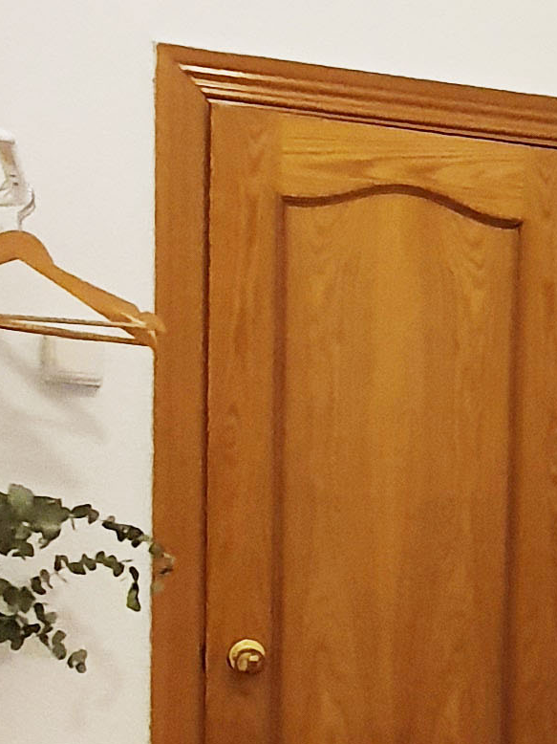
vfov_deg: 25.0
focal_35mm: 77
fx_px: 1653
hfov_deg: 16.7
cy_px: 566
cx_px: 929
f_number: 2.2
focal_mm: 1.8
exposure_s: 1/50
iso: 320
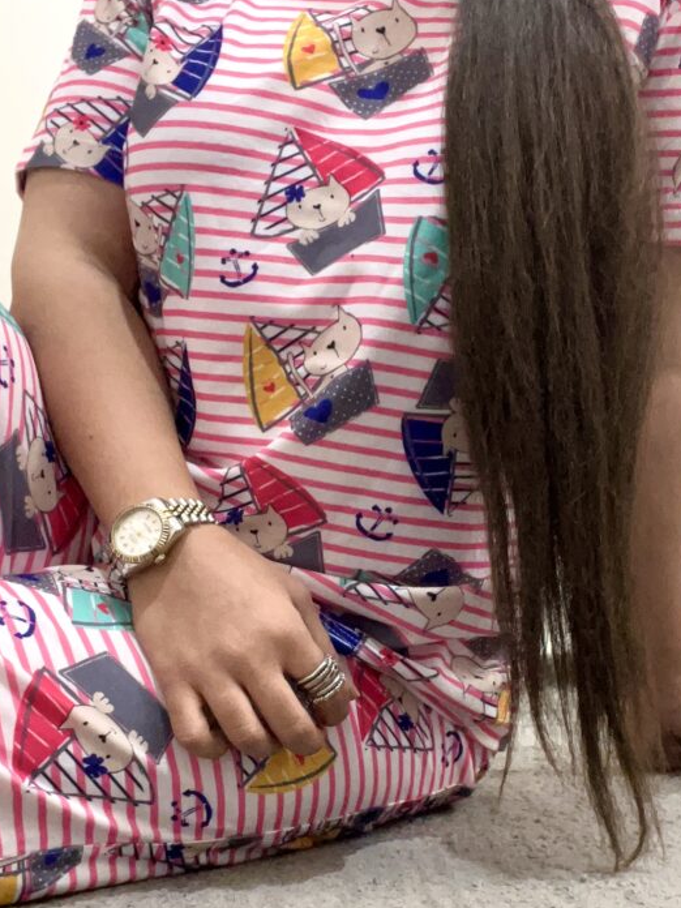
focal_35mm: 46
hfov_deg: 31.5
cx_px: 344
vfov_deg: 41.0
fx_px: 1207
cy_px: 552
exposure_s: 1/40
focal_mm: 2.71
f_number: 2.2
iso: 400
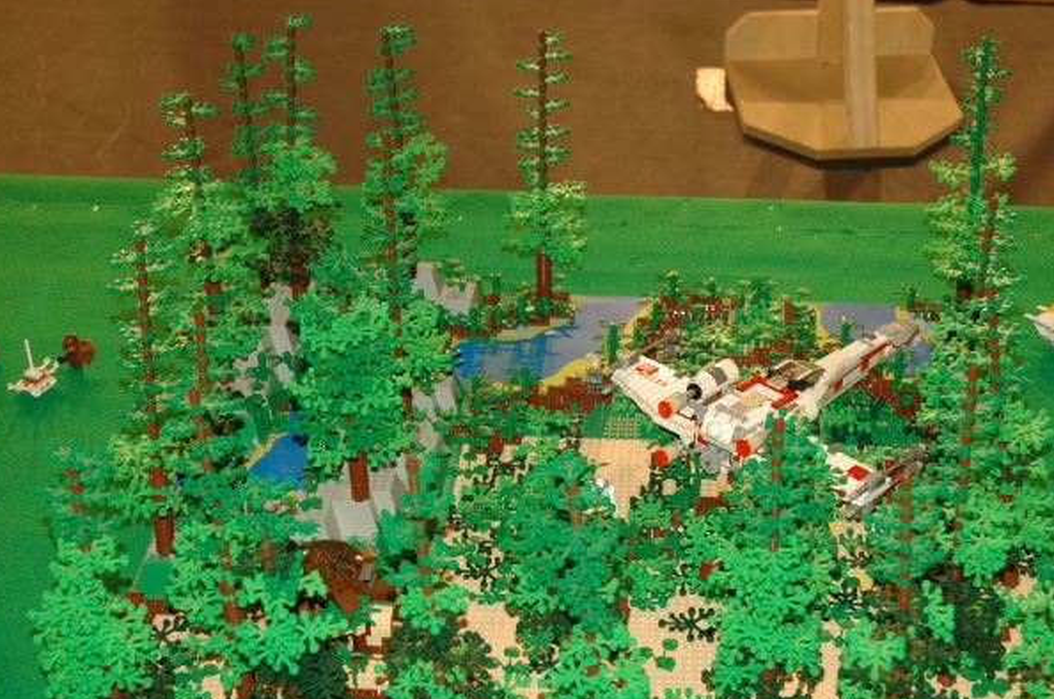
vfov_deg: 21.5
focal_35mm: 63
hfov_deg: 32.1
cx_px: 602
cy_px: 455
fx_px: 1832
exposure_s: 1/60
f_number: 4
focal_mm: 31
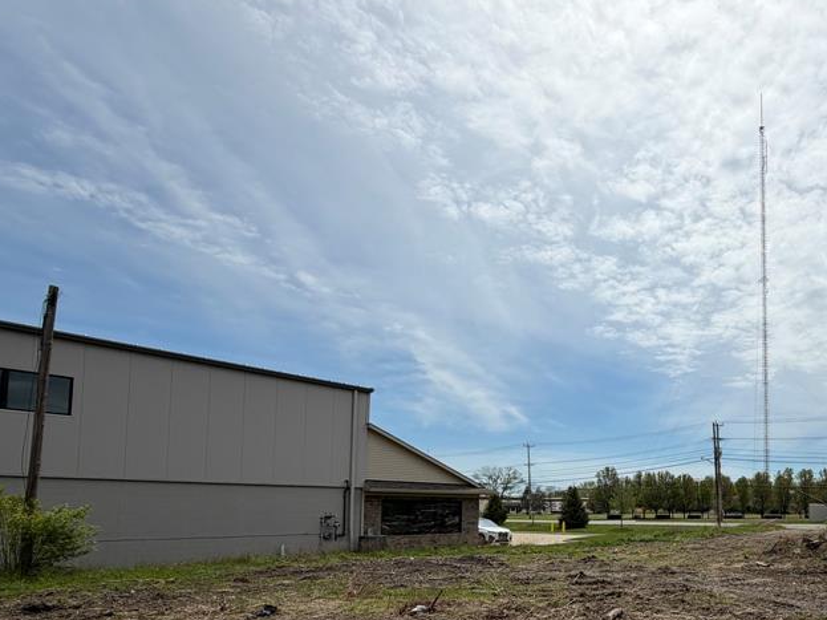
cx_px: 637
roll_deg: +1.8
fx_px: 549
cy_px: 478
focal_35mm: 23
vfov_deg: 55.5
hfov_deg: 68.3
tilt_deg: +4.3
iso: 20
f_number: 2.2
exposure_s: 1/2165
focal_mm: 2.22
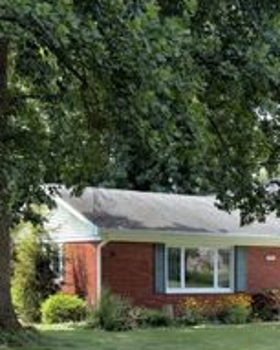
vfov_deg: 25.0
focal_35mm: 74
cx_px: 311
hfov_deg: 19.8
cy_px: 309
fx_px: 766
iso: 100
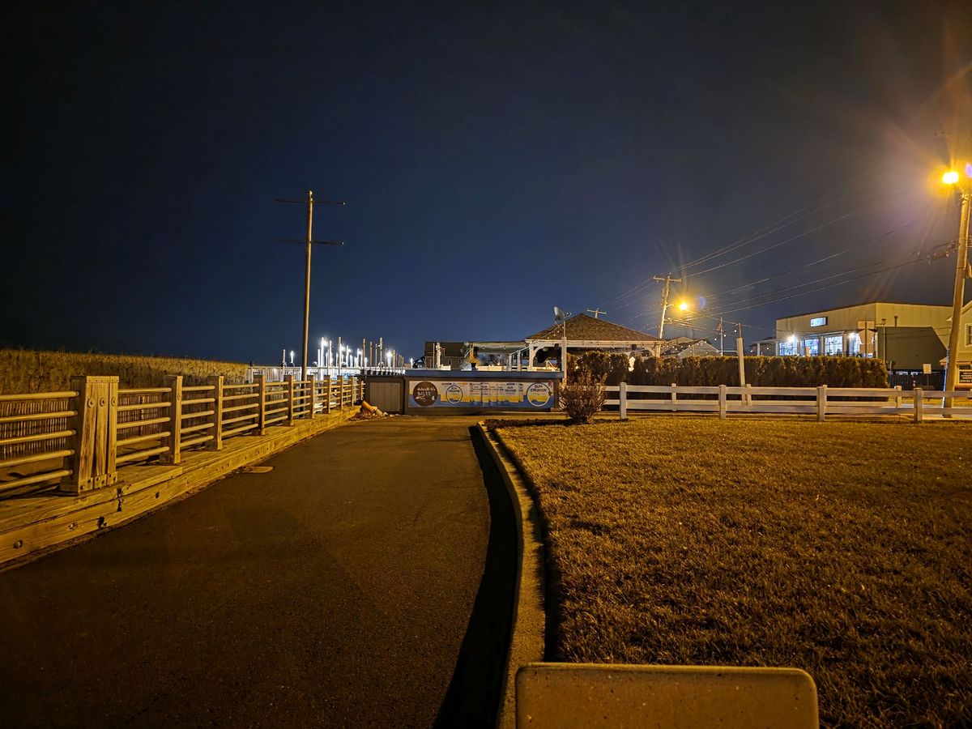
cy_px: 364
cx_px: 486
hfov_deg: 73.9
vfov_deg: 58.9
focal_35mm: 23
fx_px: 646
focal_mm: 6.3
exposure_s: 1/9.99
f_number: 1.7
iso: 3200
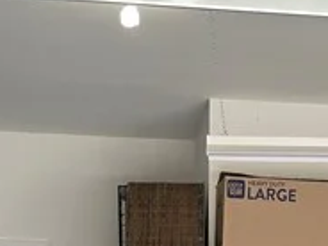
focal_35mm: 128
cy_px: 594
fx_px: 1213
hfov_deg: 15.3
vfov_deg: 10.1
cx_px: 275
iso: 32
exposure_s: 1/180
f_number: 1.7
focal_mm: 6.3
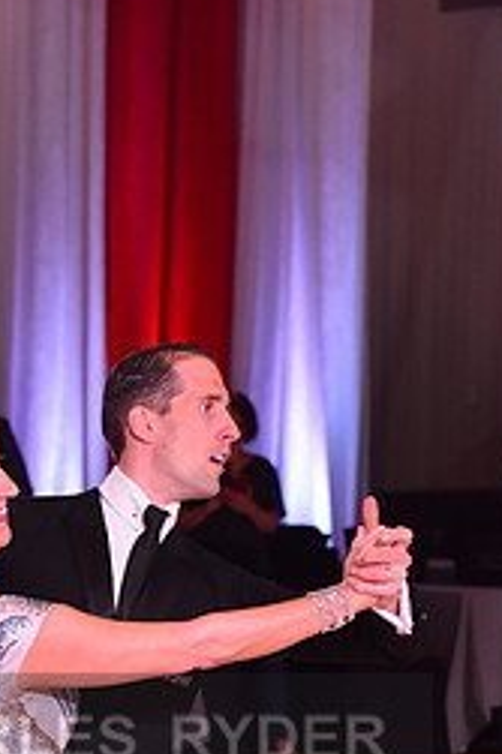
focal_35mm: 243
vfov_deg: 8.4
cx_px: 20
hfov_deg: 5.6
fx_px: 5089
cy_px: 775
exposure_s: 1/320
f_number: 6.3
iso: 2500
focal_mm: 105
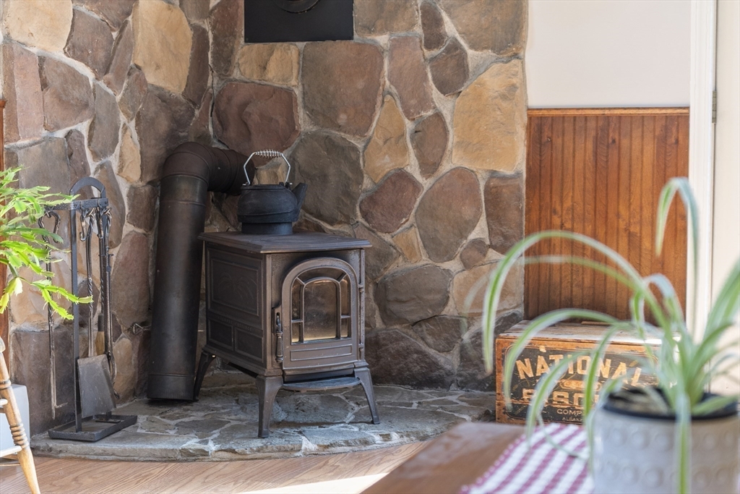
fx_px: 1233
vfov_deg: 22.6
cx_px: 370
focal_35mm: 60
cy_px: 247
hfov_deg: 33.4
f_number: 4
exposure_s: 1/15
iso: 400
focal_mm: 40
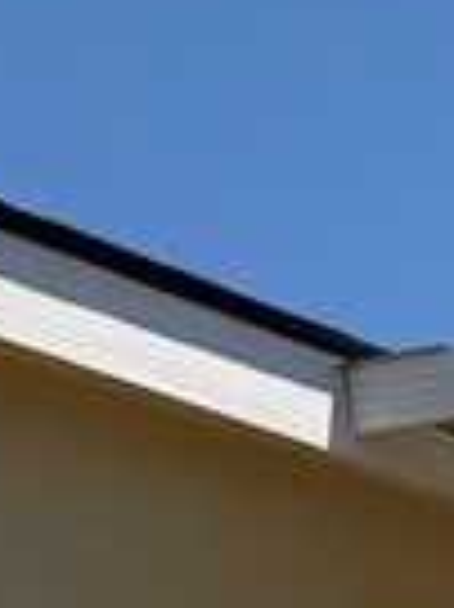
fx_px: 3188
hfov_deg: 8.0
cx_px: 652
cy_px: 1522
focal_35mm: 182
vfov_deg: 9.5
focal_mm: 6.76
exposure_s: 1/5714
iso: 80
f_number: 1.78
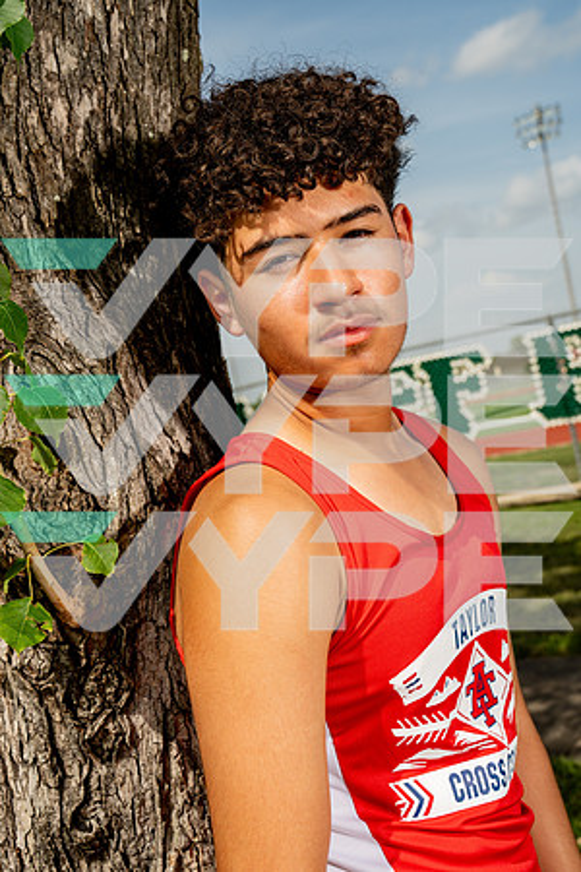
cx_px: 290
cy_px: 436
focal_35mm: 46
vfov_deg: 42.7
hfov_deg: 29.2
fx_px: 1113
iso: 200
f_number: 8
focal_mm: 46
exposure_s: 1/800
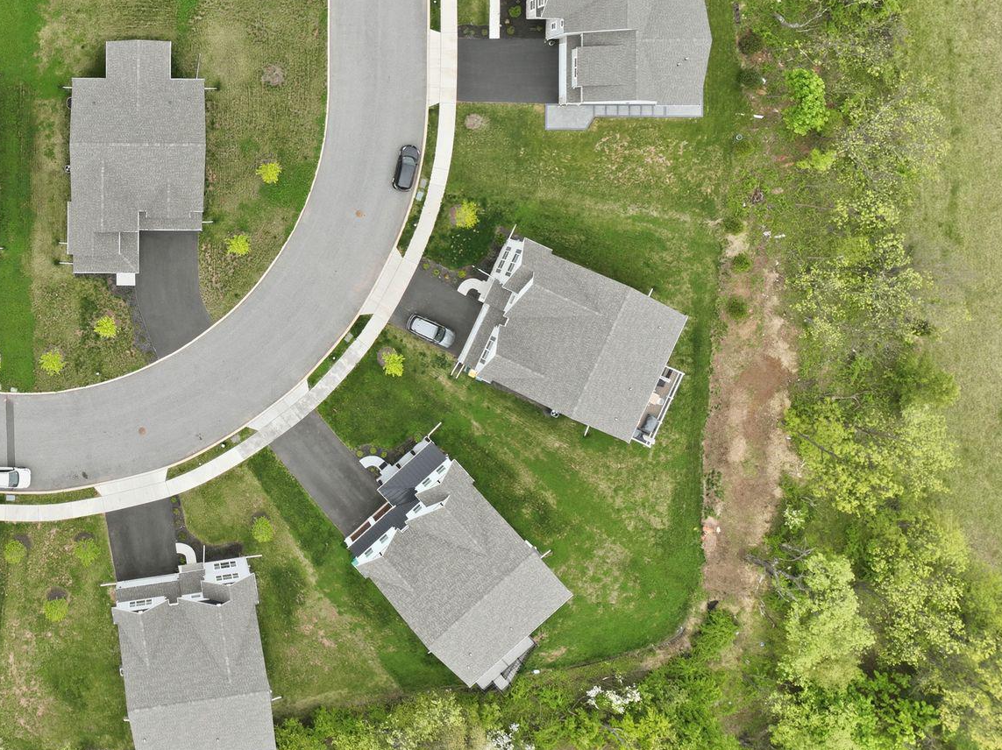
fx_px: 1244
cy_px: 165
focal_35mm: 43
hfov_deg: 41.1
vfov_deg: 32.8
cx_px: 136
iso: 100
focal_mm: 12.3
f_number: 2.8
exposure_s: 1/500
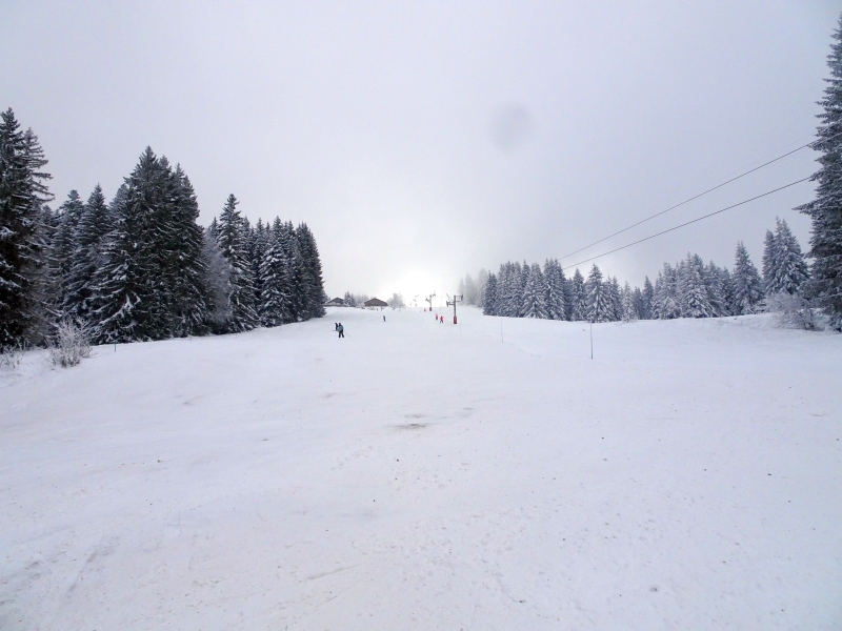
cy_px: 316
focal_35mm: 24
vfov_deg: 56.8
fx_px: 584
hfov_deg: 71.6
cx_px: 421
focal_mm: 4.1
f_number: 3.5
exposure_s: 1/1250
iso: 80
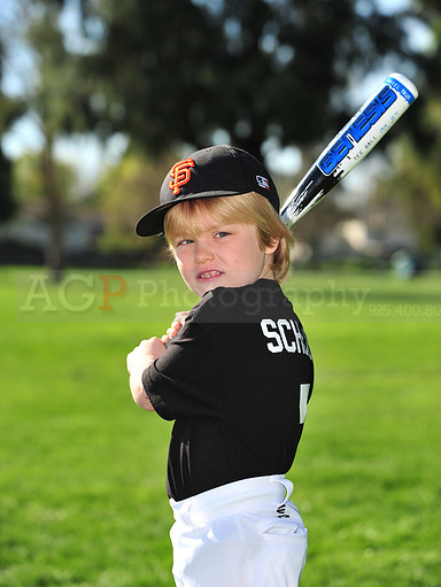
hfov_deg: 13.6
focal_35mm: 109
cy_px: 286
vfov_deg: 18.0
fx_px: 1849
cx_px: 220
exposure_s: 1/1250
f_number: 4.5
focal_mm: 100
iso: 200
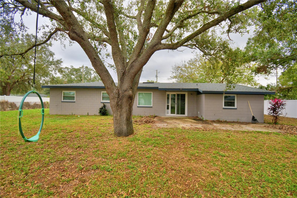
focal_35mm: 15
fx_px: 124
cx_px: 148
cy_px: 99
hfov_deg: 100.4
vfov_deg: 77.3
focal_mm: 10
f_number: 4.5
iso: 140
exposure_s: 1/500
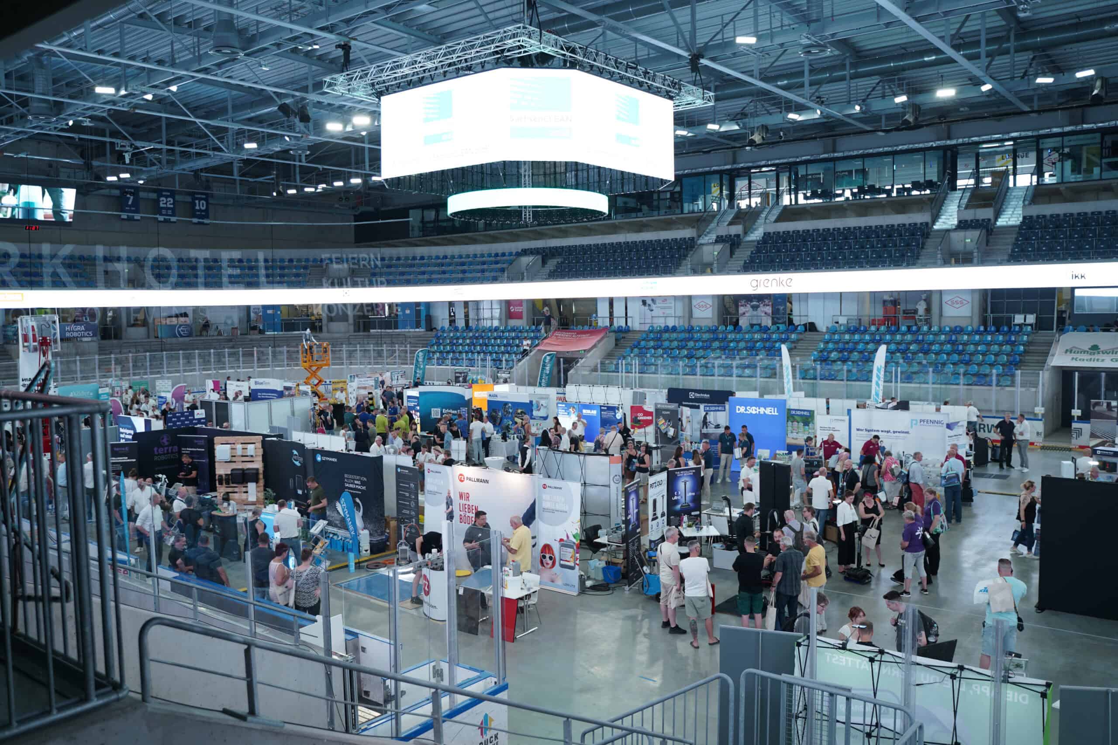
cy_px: 372
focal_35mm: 30
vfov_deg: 43.6
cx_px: 559
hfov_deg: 61.9
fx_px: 932
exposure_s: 1/100
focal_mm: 30
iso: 200
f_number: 2.8
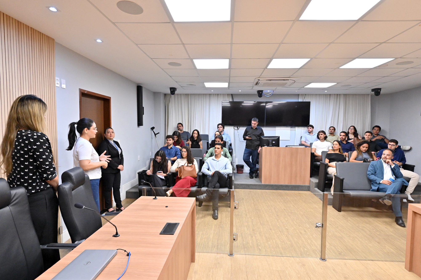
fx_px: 234
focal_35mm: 20
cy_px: 140
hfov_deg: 84.0
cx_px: 210
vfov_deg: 61.9
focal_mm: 20
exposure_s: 1/250
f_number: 5
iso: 4000
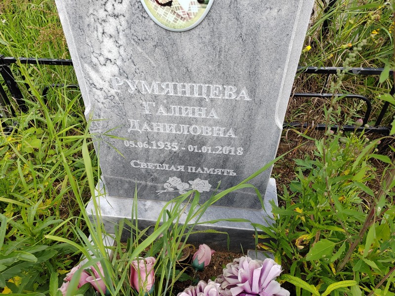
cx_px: 198
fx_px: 308
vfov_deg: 51.4
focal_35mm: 27
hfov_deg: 65.3
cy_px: 148
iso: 100
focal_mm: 5.52
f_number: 1.9
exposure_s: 1/560
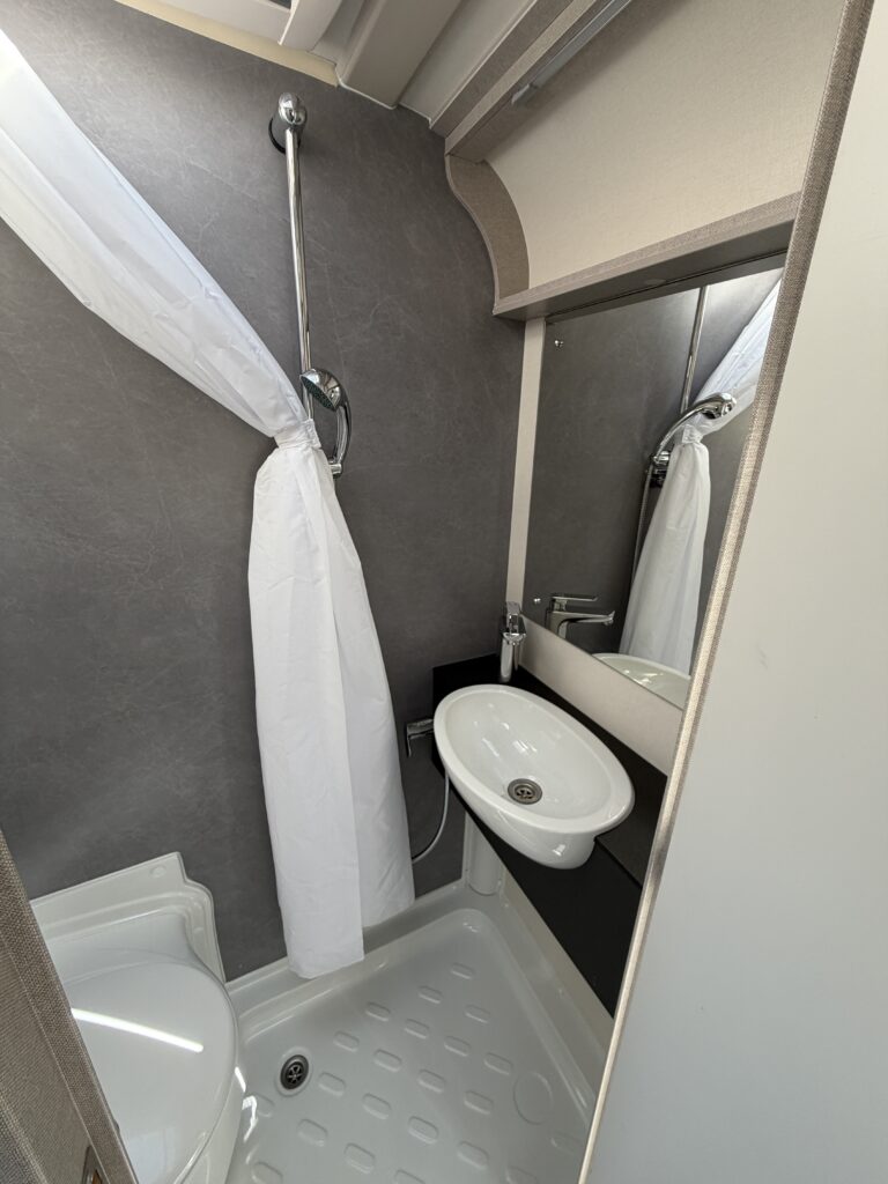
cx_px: 444
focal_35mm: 14
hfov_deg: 85.7
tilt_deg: -19.6
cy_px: 592
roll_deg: -1.8
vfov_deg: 102.1
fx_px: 479
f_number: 2.2
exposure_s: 1/121
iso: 100
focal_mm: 2.22
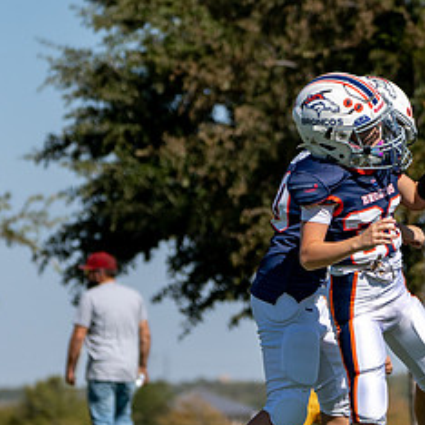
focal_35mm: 429
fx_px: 5959
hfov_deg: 4.1
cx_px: 422
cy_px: 325
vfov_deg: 4.1
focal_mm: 164
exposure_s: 1/2500
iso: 250
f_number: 5.6
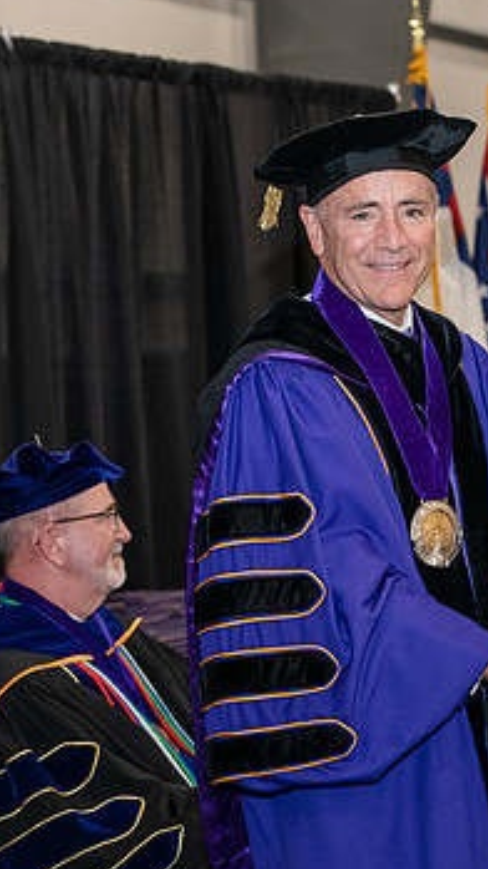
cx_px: 433
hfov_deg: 9.9
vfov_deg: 17.6
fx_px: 2810
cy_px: 447
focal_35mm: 122
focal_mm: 70
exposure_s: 1/200
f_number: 5
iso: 2500
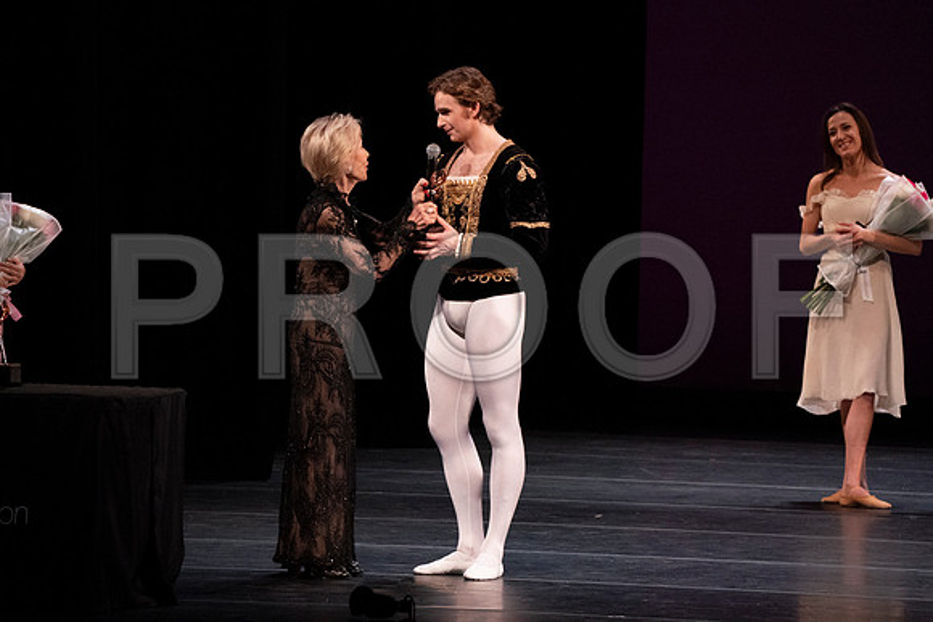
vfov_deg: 3.5
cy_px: 311
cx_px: 466
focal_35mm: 394
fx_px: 10213
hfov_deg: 5.2
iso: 12800
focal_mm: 394
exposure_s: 1/320
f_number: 10
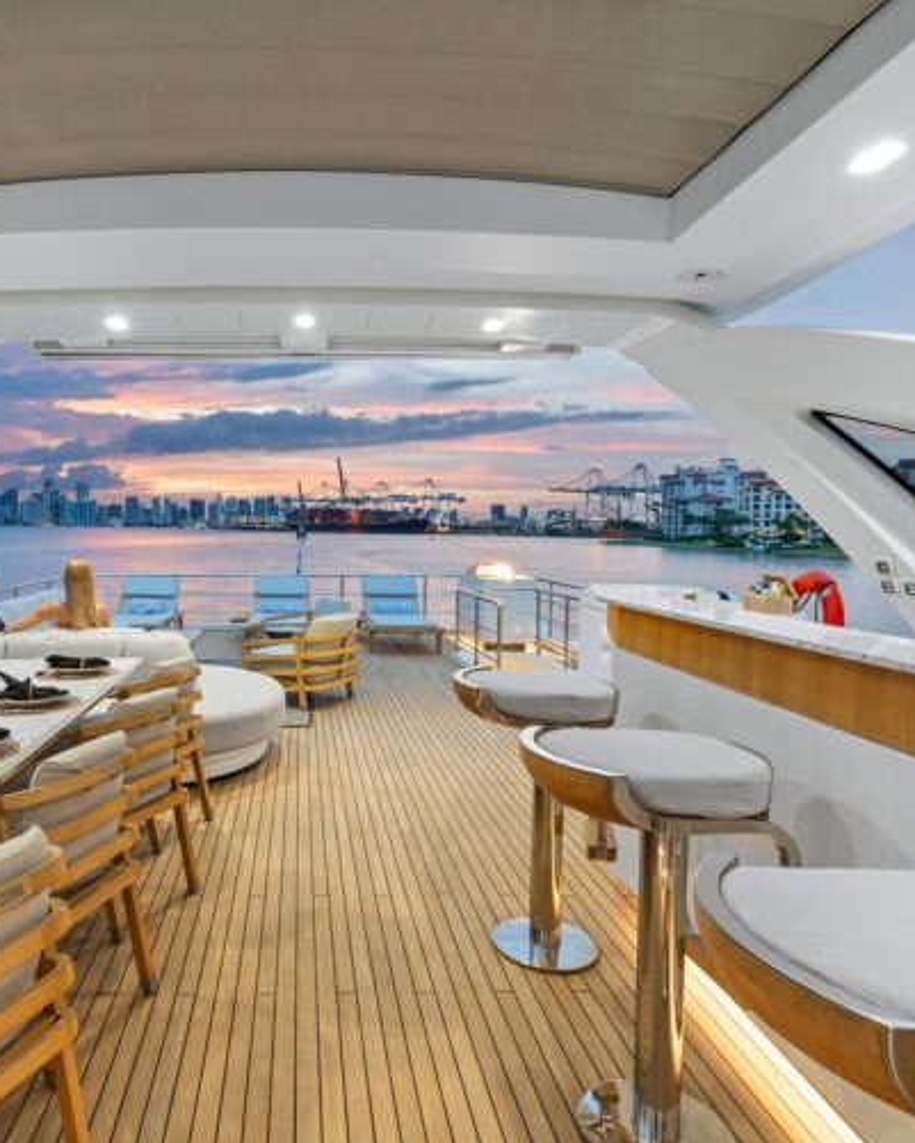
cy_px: 566
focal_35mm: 23
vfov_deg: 72.6
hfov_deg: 59.7
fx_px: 778
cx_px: 315
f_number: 10
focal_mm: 16
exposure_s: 1
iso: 800
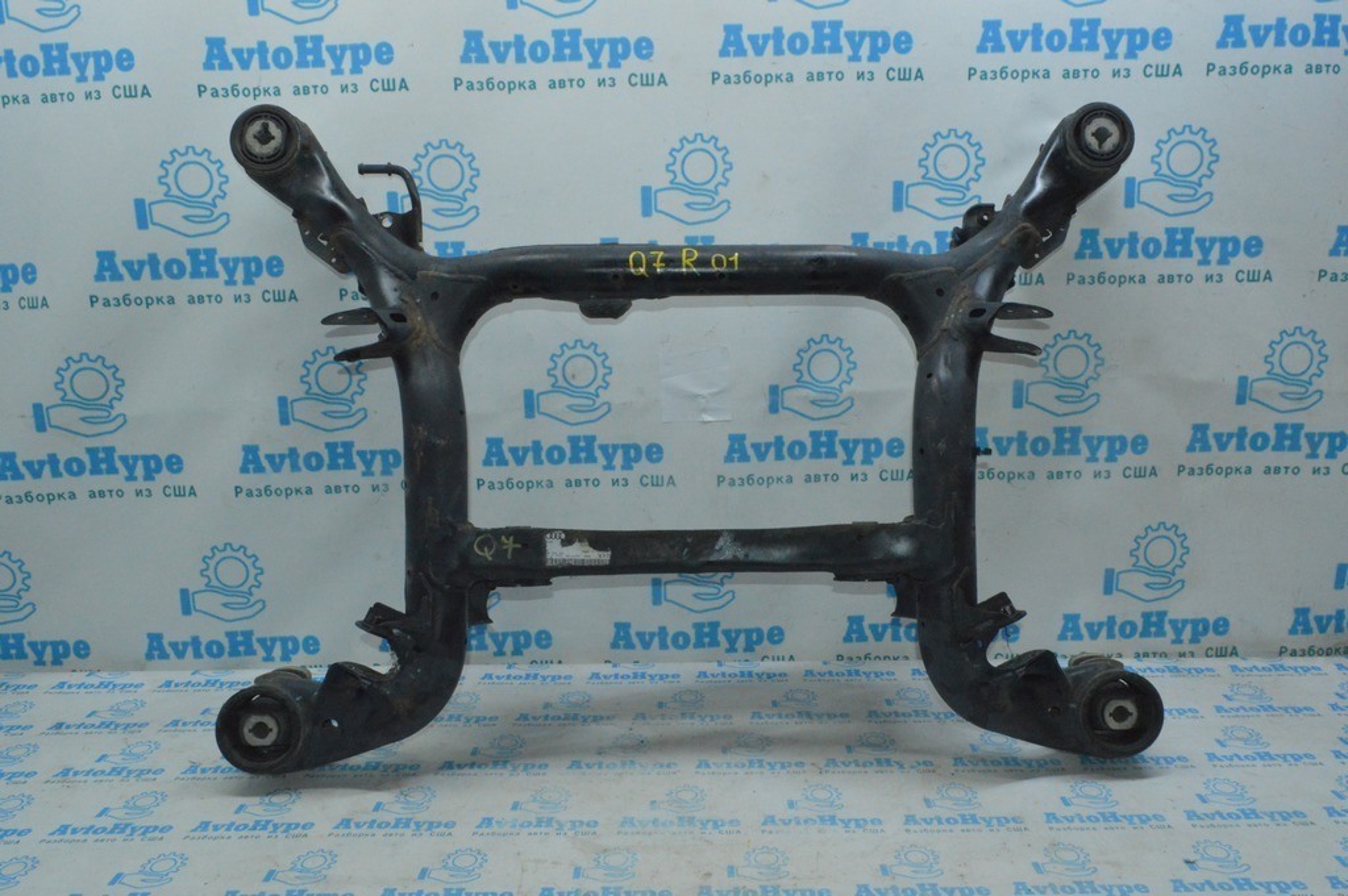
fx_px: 1010
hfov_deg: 67.4
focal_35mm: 27
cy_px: 448
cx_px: 674
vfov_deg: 47.9
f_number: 16
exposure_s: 1/125
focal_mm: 18
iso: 5000
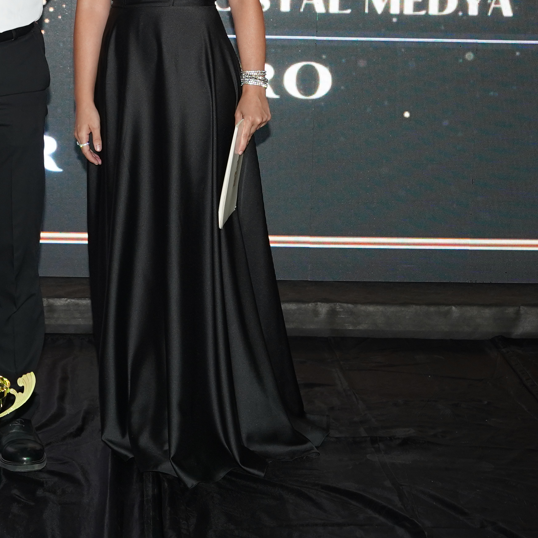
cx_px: 169
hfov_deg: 17.0
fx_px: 1794
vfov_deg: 16.8
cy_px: 29
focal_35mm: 102
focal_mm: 35
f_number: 4
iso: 640
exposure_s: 1/100
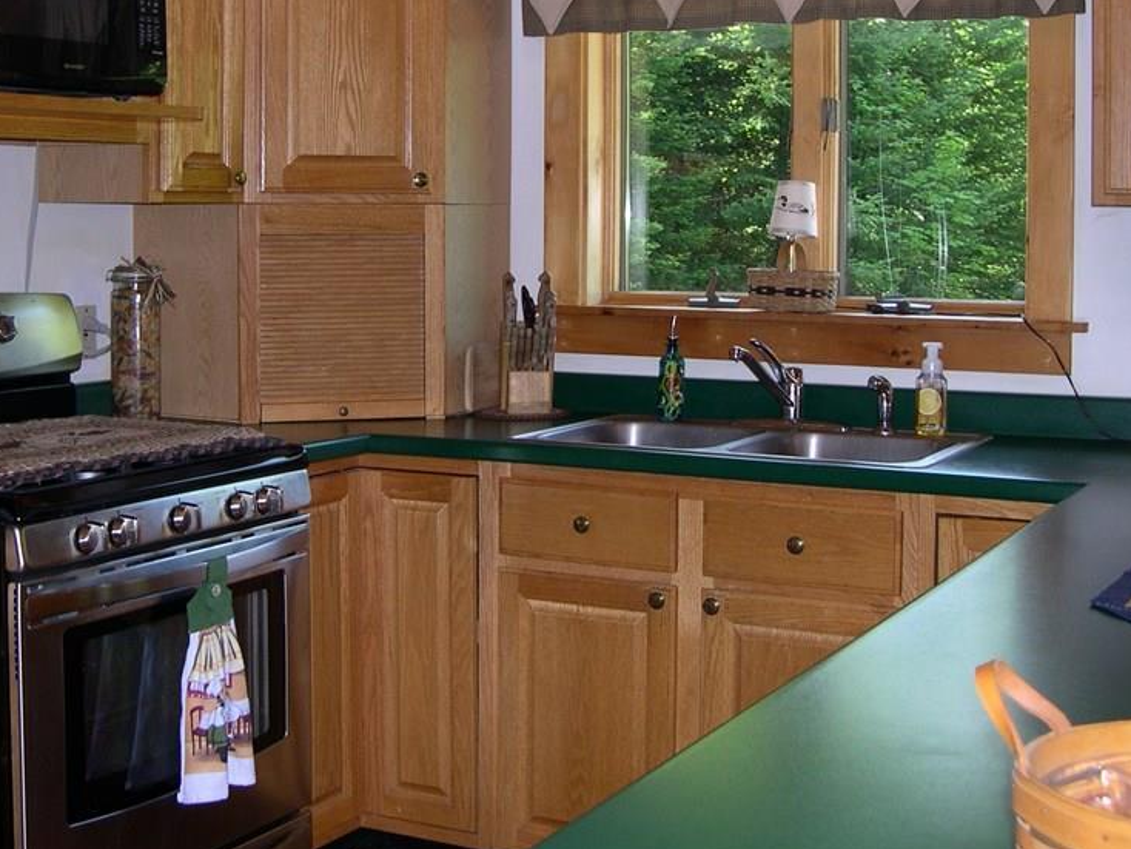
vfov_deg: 27.3
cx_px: 482
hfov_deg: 36.1
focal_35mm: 53
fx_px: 1732
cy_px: 267
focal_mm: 8
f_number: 2.8
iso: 161
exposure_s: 1/60
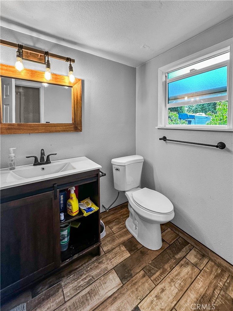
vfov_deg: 102.1
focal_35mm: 14
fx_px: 126
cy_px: 156
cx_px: 116
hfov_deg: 85.7
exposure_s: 1/120
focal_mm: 2.22
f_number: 2.2
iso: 100
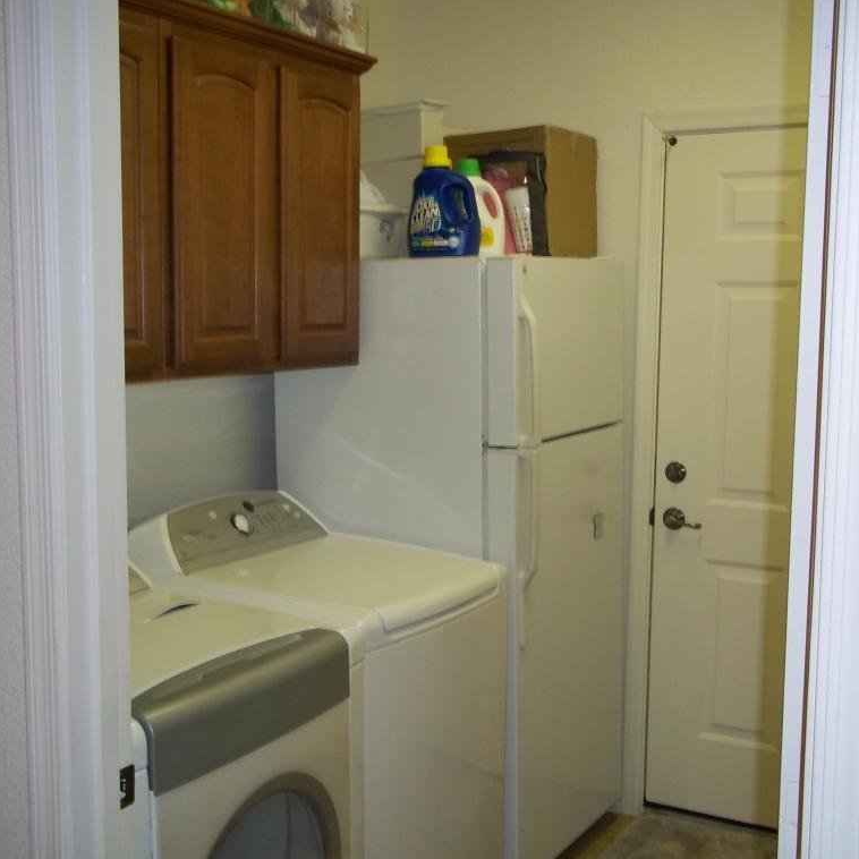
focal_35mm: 43
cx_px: 389
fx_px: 1207
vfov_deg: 39.2
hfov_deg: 39.1
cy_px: 433
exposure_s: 1/30
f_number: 3.1
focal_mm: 6.5
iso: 80
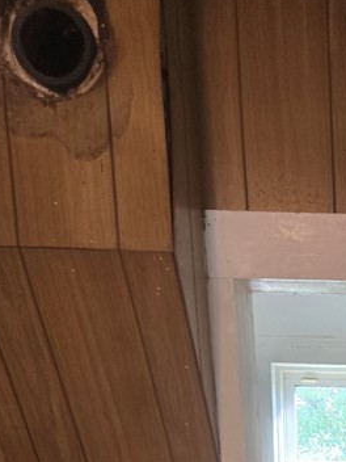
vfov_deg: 24.5
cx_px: 489
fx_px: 893
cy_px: 633
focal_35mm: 67
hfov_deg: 19.6
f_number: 1.8
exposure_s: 1/120
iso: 160
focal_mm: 5.4
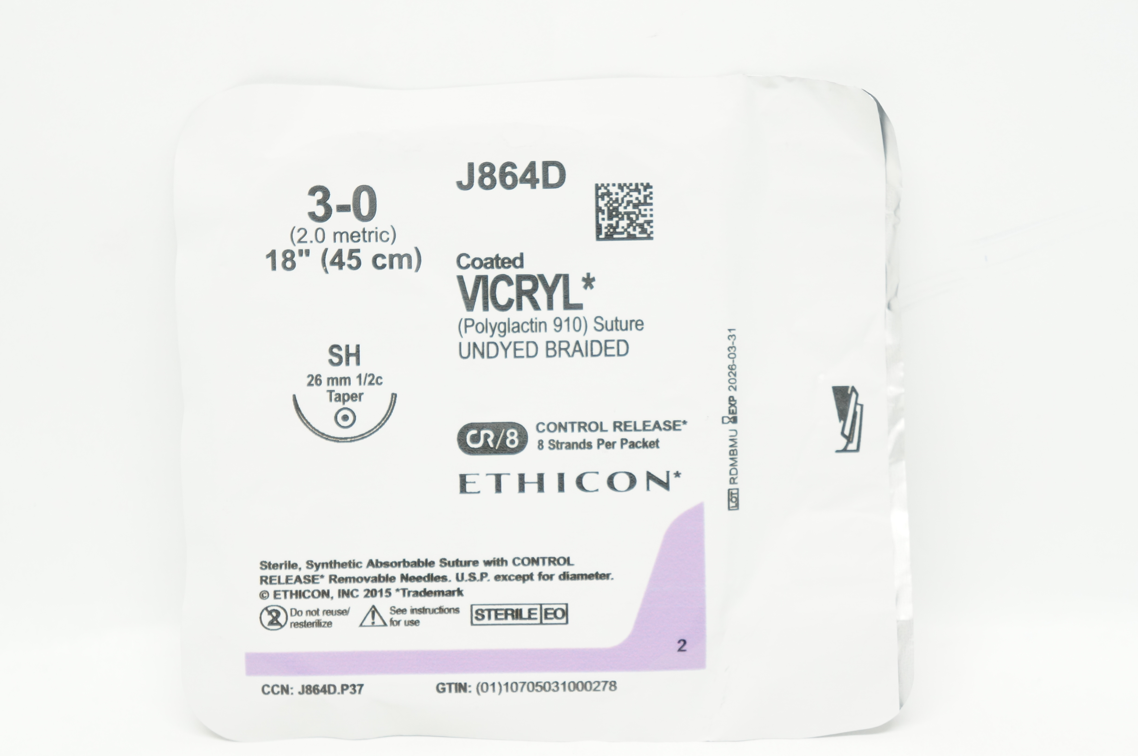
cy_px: 378
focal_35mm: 76
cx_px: 569
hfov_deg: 26.5
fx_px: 2416
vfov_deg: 17.8
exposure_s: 1/100
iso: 800
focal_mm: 51
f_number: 5.6
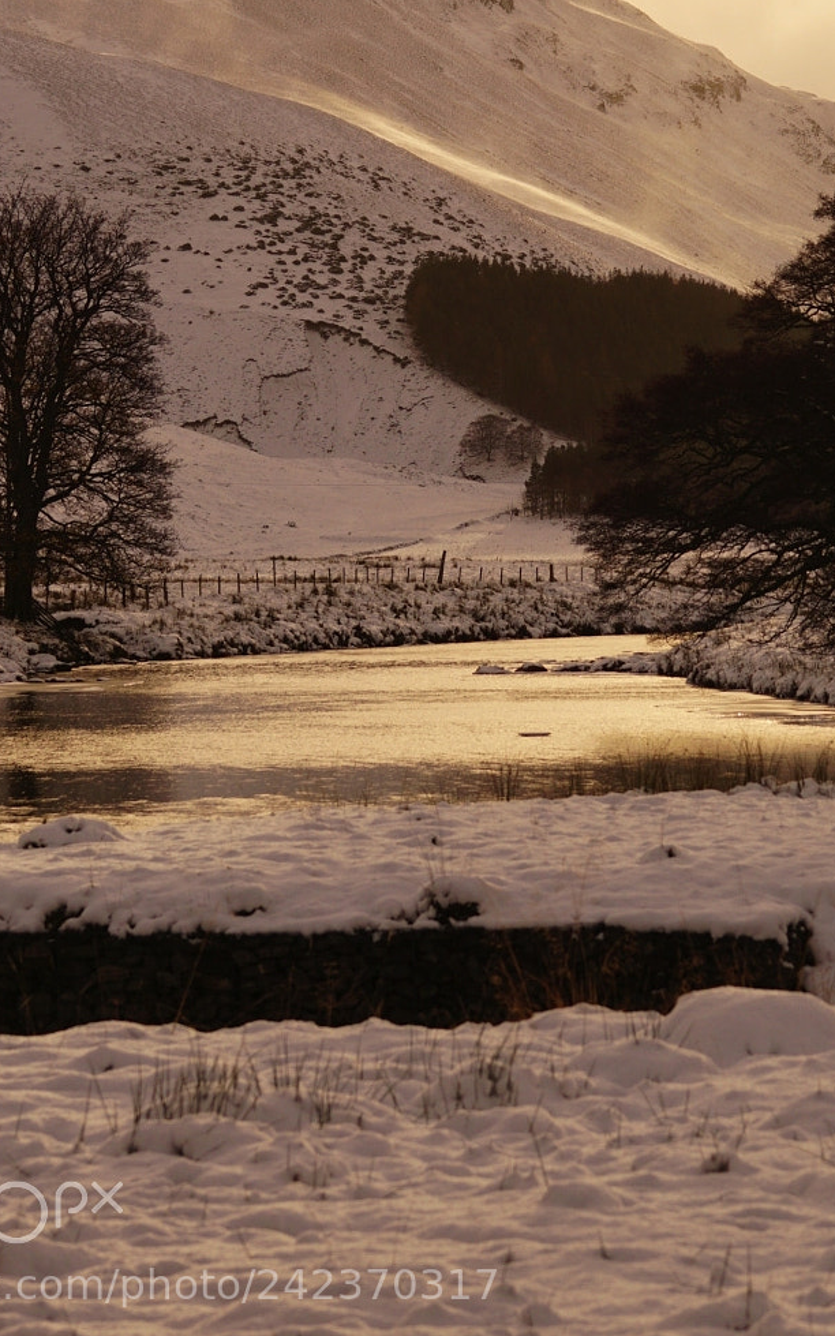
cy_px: 300
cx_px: 514
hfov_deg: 7.5
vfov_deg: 11.9
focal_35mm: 175
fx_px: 6371
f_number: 7.1
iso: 100
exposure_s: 1/500
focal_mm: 70
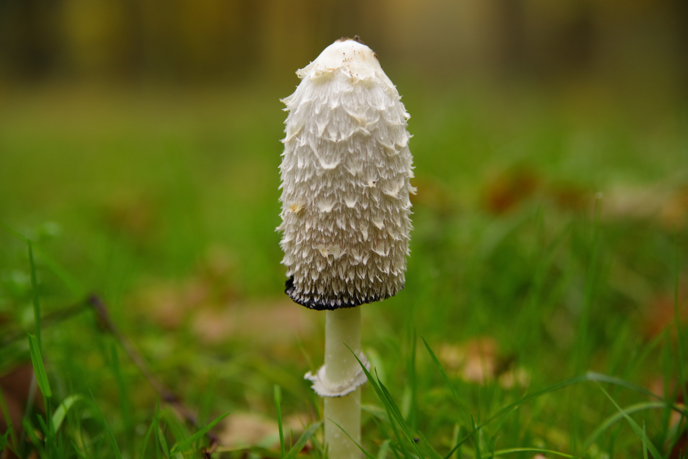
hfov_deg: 27.0
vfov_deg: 18.2
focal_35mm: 75
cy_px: 230
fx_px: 1434
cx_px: 344
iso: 800
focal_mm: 75
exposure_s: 1/20
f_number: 3.5
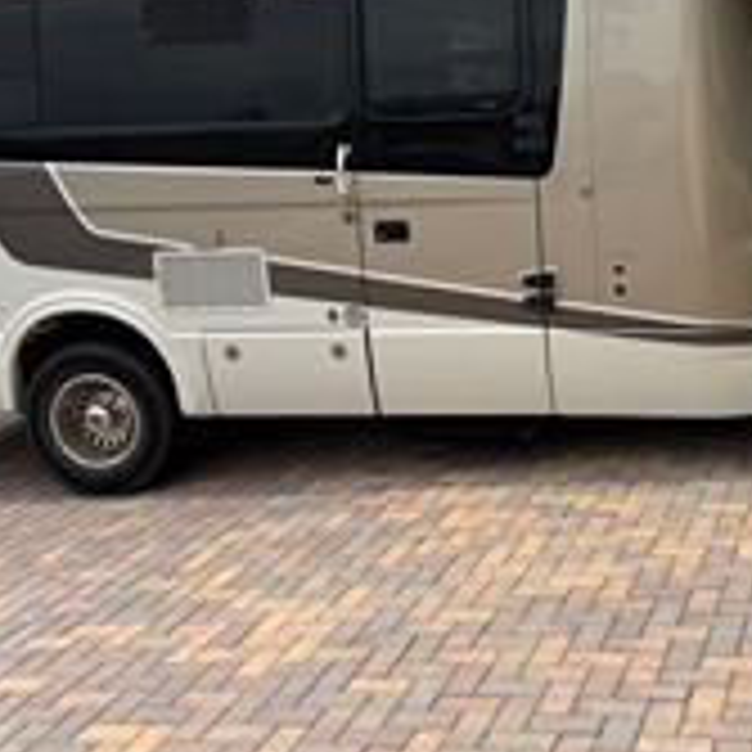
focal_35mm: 55
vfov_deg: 30.7
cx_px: 531
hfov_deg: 30.7
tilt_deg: -6.5
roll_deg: -0.4
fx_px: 1352
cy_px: 221
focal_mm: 5.96
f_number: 1.6
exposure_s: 1/3021
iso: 50
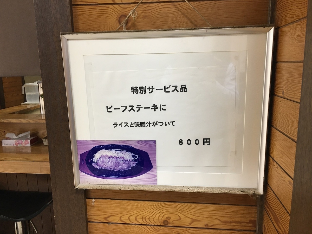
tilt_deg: -11.1
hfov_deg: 61.7
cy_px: 117
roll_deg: +0.4
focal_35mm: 29
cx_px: 156
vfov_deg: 48.2
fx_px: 261
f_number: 2.2
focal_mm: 4.15
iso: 100
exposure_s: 1/30
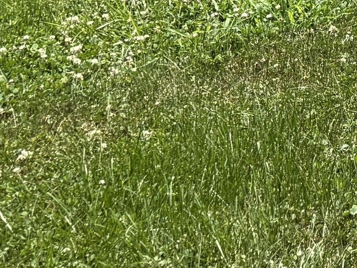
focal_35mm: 139
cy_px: -389
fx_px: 1434
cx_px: 725
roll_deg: +3.6
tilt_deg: -6.6
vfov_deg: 9.4
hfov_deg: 12.4
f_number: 1.78
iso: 100
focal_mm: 6.76
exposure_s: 1/2801
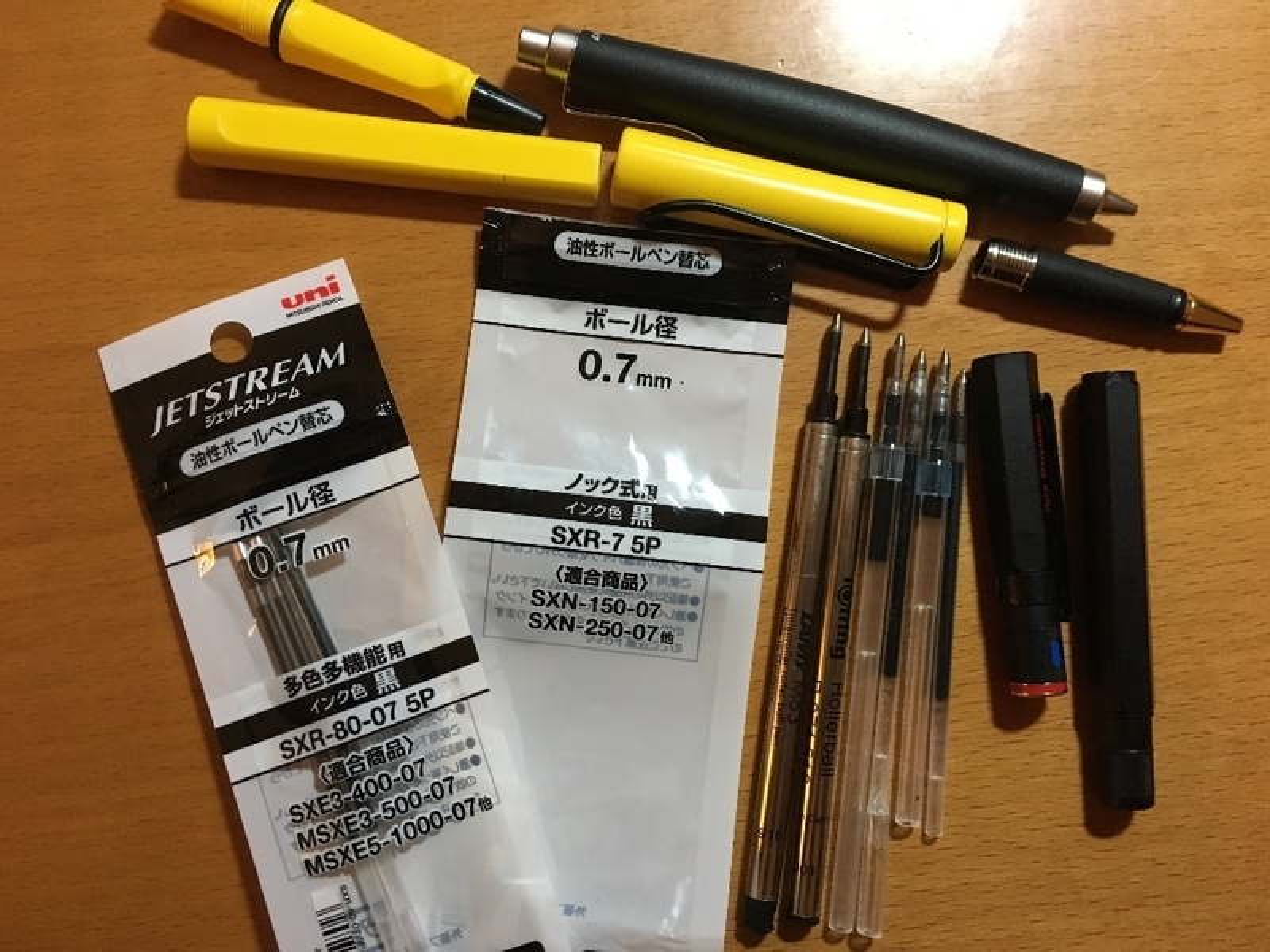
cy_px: 476
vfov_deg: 48.2
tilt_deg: -86.8
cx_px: 635
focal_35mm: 29
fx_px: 1064
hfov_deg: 61.7
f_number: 2.2
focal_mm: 4.15
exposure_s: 1/30
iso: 200
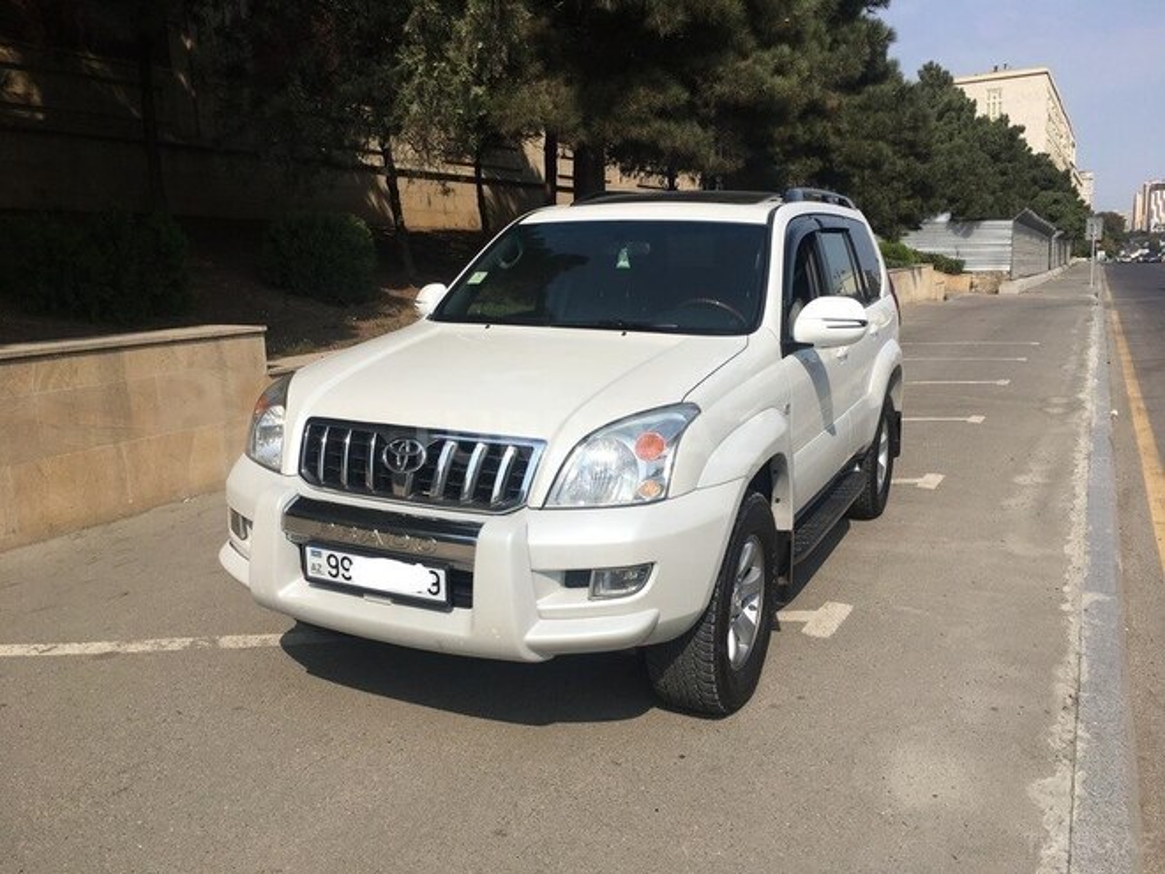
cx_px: 582
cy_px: 437
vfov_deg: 48.2
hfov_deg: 61.7
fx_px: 976
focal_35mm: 29
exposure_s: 1/2849
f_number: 2.2
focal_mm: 4.15
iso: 25
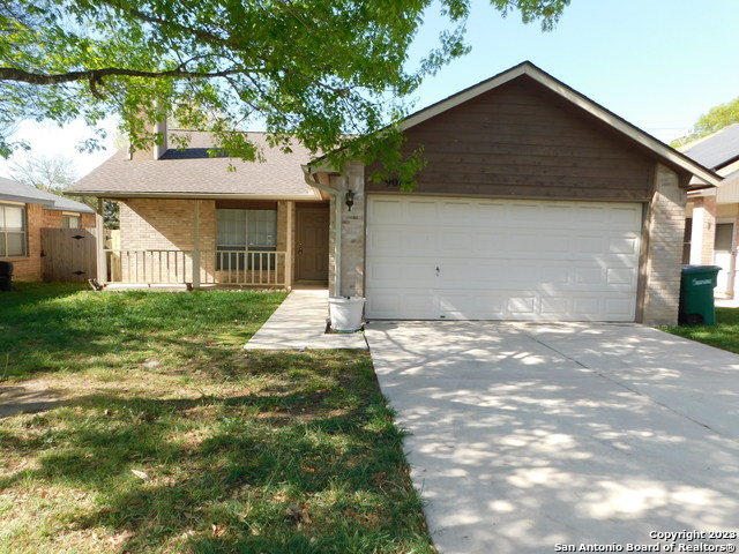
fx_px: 491
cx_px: 370
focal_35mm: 23
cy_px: 277
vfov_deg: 58.9
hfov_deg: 73.9
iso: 125
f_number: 3
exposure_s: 1/500
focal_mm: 4
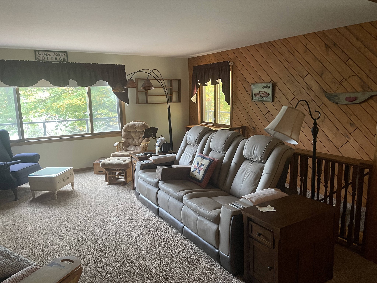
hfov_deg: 67.3
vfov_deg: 53.1
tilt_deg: -9.9
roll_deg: +1.4
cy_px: 142
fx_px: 283
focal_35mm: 26
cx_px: 188
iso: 400
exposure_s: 1/60
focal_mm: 4.2
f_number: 1.6
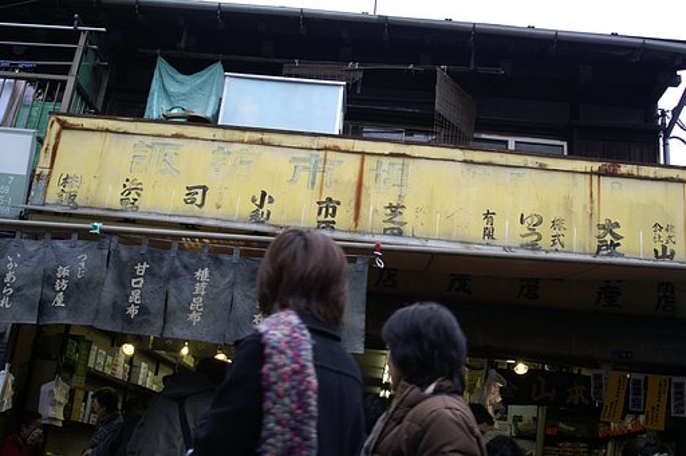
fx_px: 685
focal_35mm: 36
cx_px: 343
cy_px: 228
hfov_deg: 53.2
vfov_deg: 36.8
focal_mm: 24
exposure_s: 1/80
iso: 100
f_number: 5
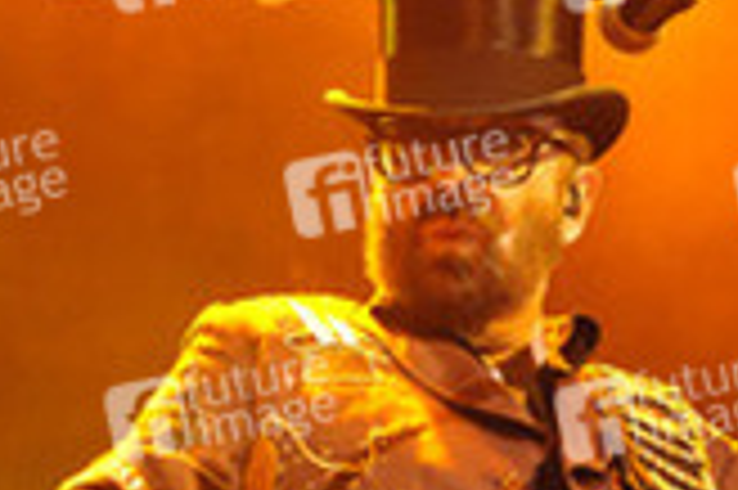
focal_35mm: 96
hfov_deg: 20.6
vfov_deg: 14.0
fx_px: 1966
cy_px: 521
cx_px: 731
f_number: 2.8
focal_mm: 35
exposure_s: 1/80
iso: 3200
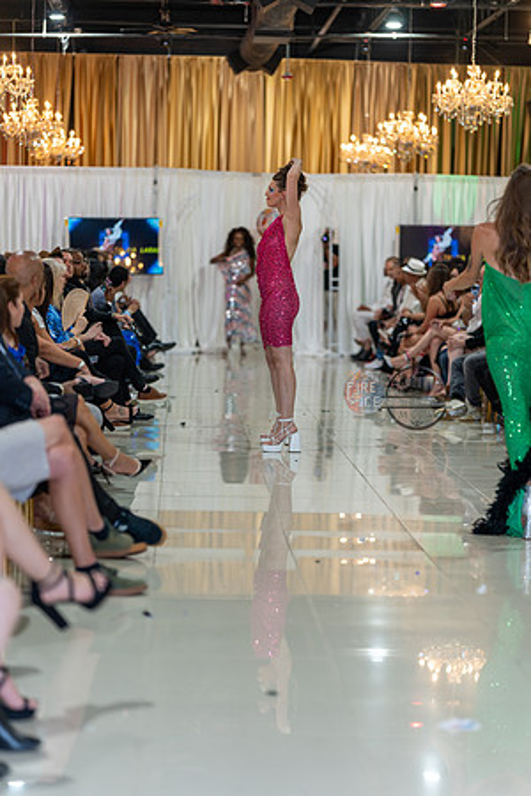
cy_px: 398
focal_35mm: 85
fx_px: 1880
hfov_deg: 16.1
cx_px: 266
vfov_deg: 23.9
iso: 100
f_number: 1.4
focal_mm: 85
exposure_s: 1/160
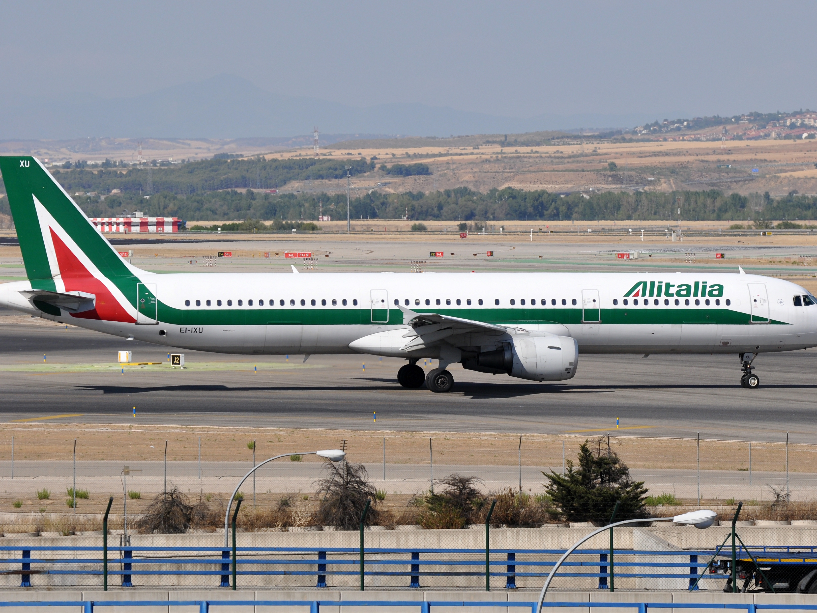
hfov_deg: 7.8
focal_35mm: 253
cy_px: 307
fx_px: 5960
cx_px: 427
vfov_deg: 5.9
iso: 200
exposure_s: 1/1000
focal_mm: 155
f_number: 8
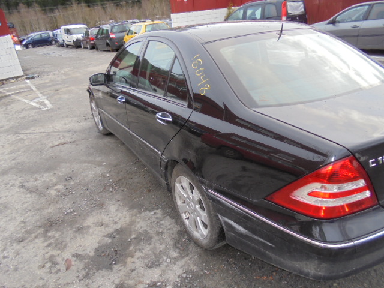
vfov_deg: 53.1
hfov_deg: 67.3
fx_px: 288
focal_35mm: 26
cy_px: 144
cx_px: 192
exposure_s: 1/40
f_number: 3.5
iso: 100
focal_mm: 4.6
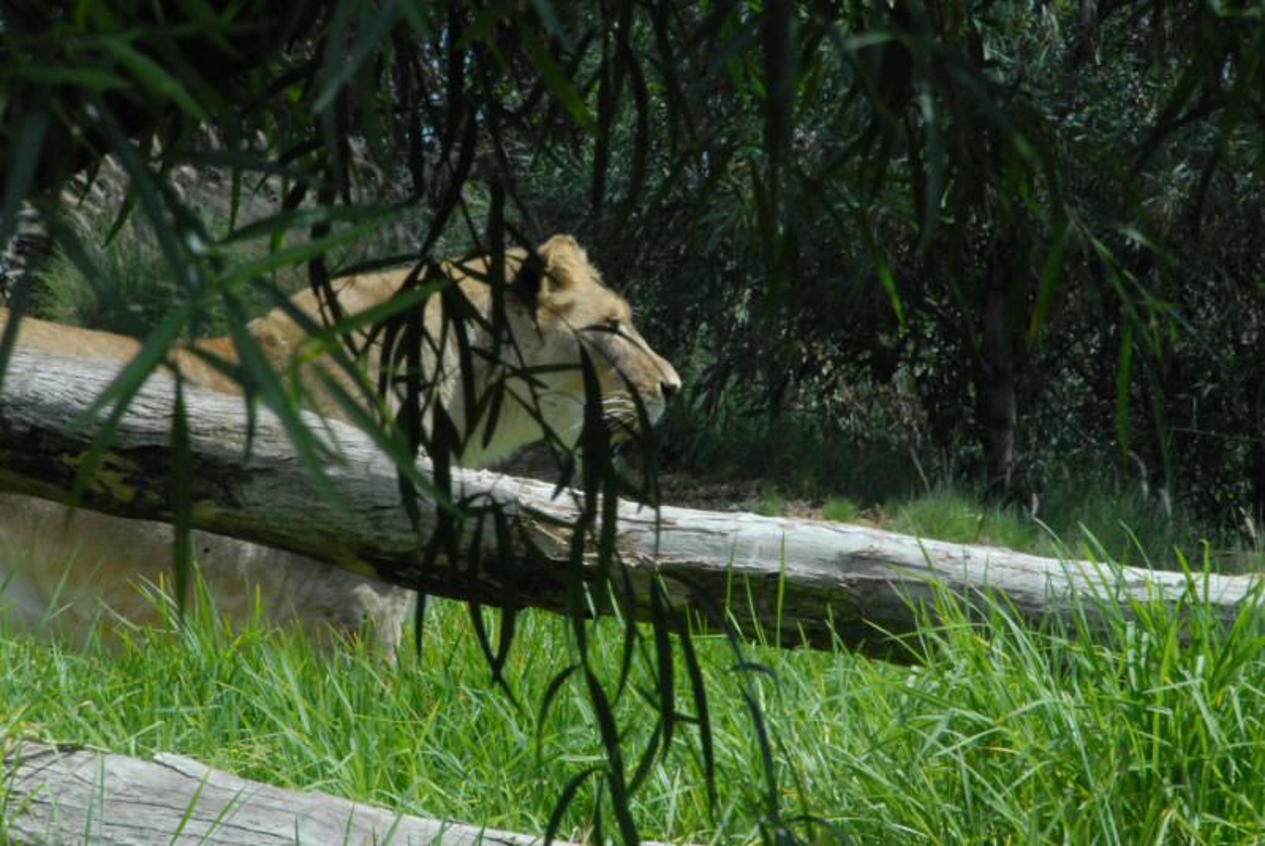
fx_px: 10551
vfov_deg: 4.6
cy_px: 423
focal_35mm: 300
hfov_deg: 6.9
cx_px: 632
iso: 1100
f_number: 29
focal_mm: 200
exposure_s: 1/125
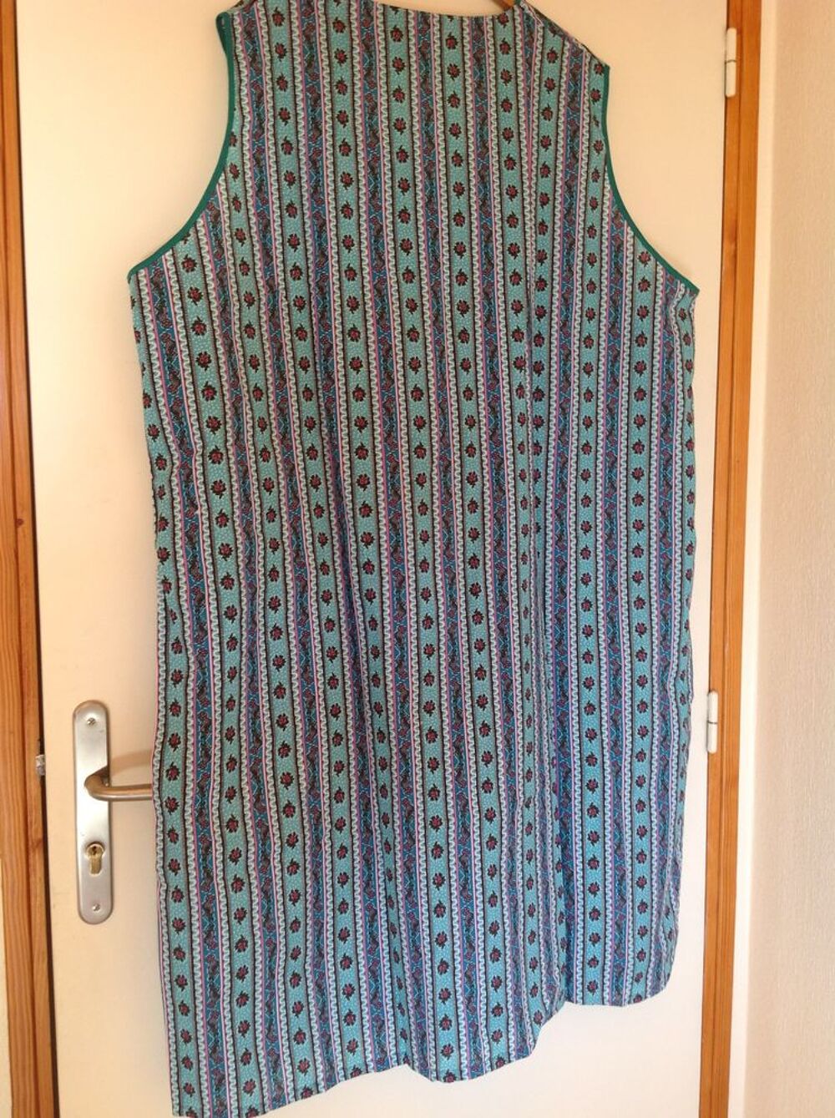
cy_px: 559
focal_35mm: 35
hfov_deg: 40.6
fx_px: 1129
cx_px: 418
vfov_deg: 52.7
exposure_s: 1/30
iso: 50
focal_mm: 4.28
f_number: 2.4
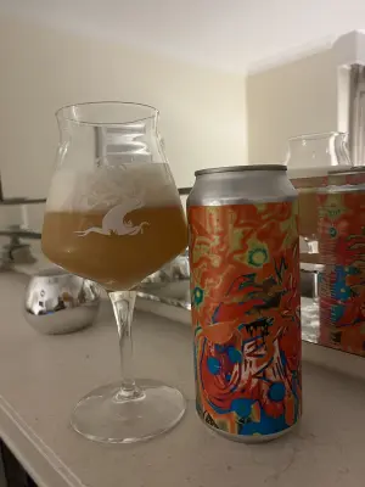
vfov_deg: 67.3
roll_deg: +4.1
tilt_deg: -7.9
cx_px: 182
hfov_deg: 53.1
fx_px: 366
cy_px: 244
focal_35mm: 26
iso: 400
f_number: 1.6
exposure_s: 1/33
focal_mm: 5.1
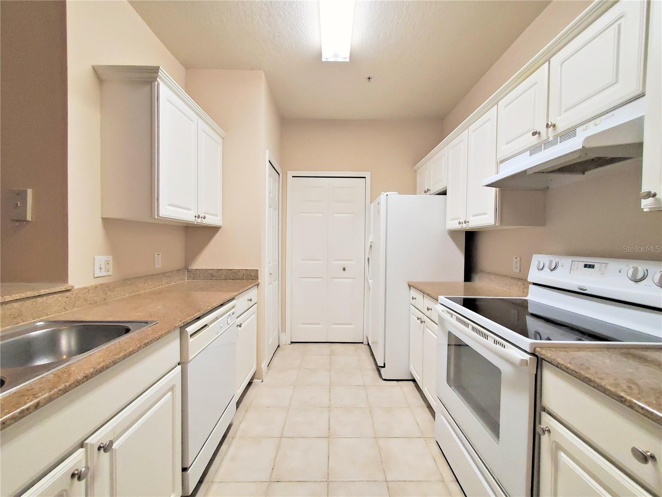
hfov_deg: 106.2
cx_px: 331
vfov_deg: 89.9
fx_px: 249
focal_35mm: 13
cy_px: 248
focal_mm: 1.8
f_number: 2.2
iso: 400
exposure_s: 1/39
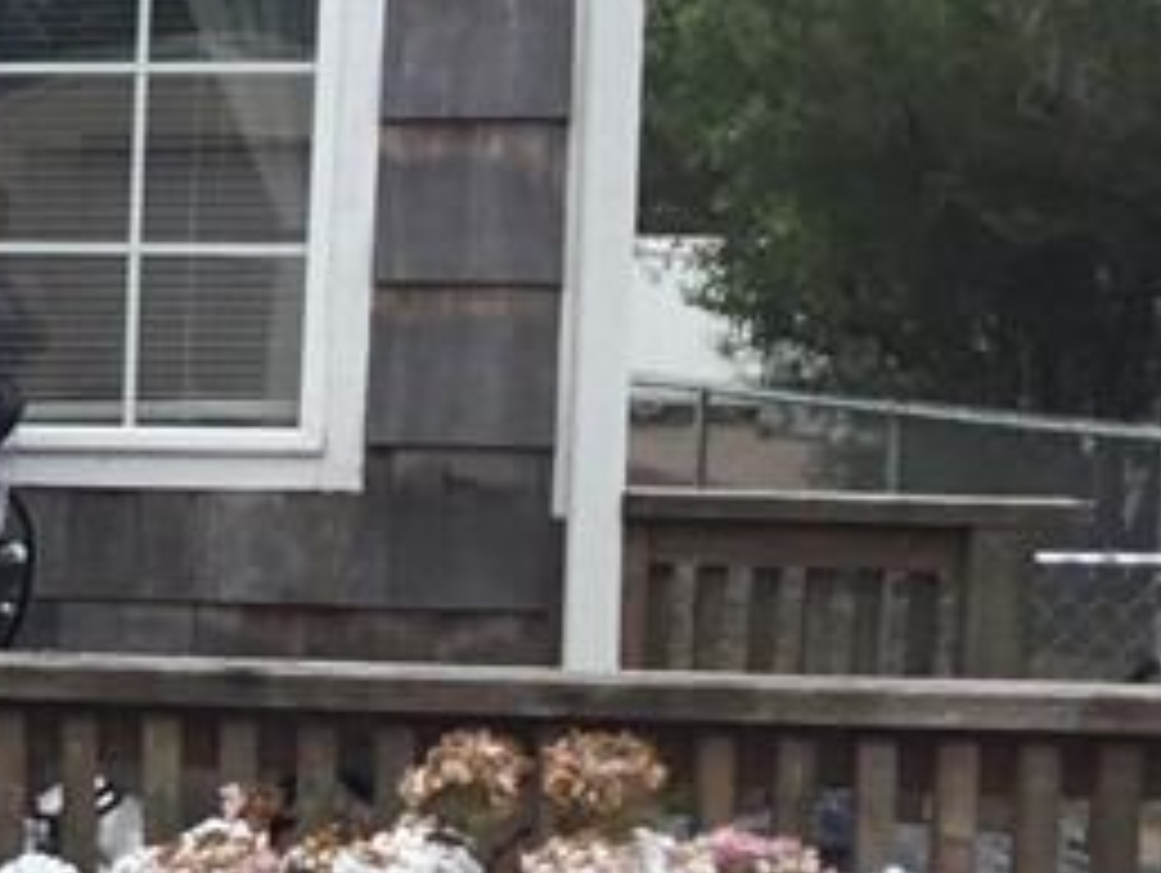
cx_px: -927
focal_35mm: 123
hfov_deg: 14.2
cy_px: 603
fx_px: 4129
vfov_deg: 12.0
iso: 25
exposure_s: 1/485
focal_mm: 3.3
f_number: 2.4
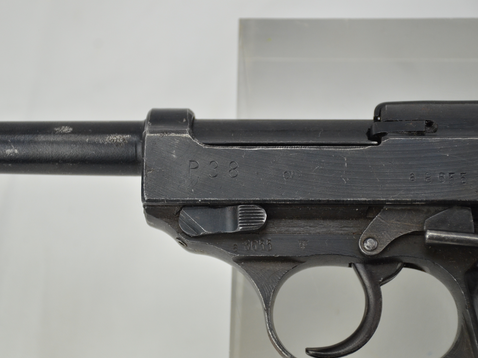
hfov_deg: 15.1
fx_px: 1809
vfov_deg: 11.3
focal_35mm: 131
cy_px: 179
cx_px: 220
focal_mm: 80
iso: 720
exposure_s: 1/250
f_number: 5.6
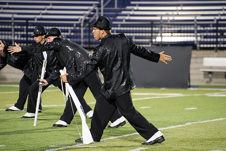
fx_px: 1757
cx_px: 121
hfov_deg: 7.4
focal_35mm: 280
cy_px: 72
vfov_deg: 4.9
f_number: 5.6
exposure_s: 1/160
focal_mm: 250
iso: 3600
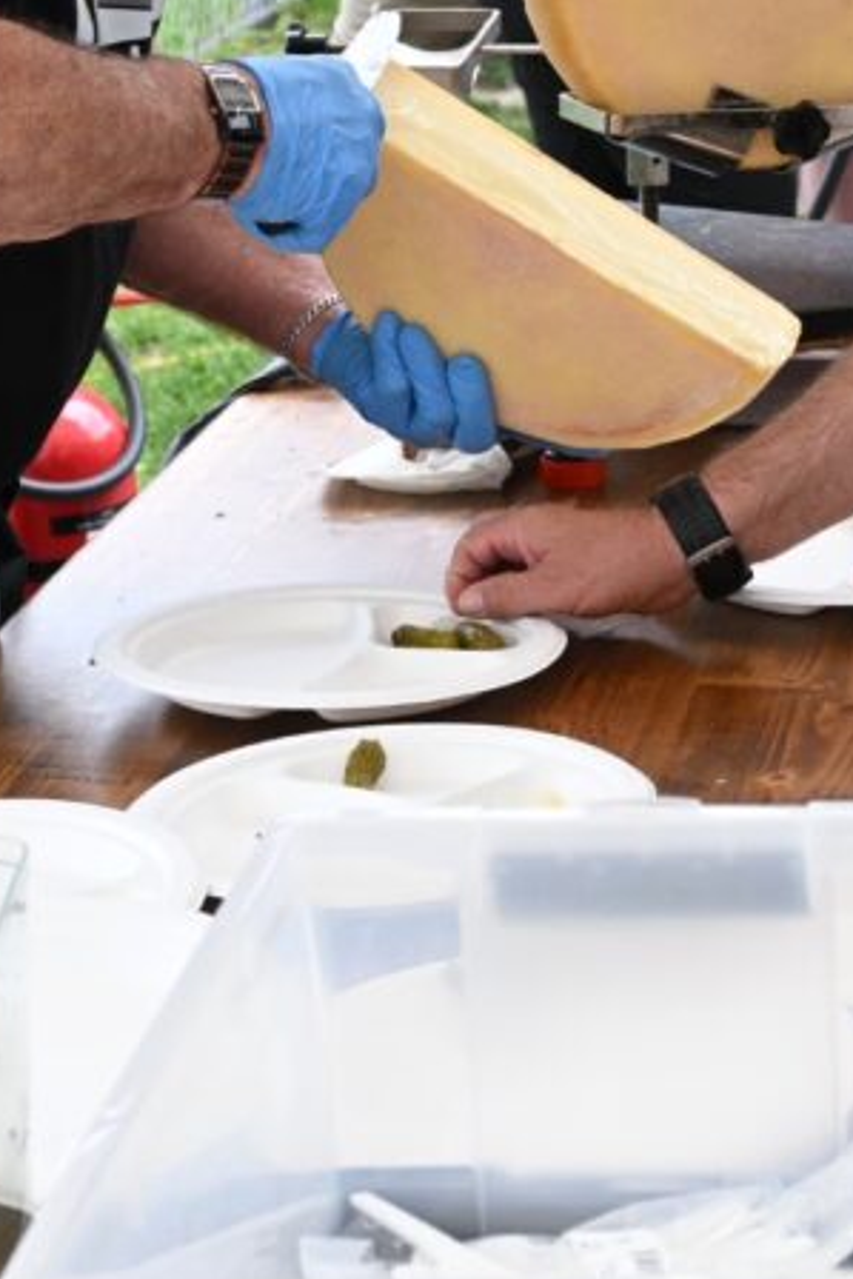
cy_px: 37
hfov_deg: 12.7
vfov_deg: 18.5
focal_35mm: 108
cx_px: 505
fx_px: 3835
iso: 800
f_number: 4.5
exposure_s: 1/1000
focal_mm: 28
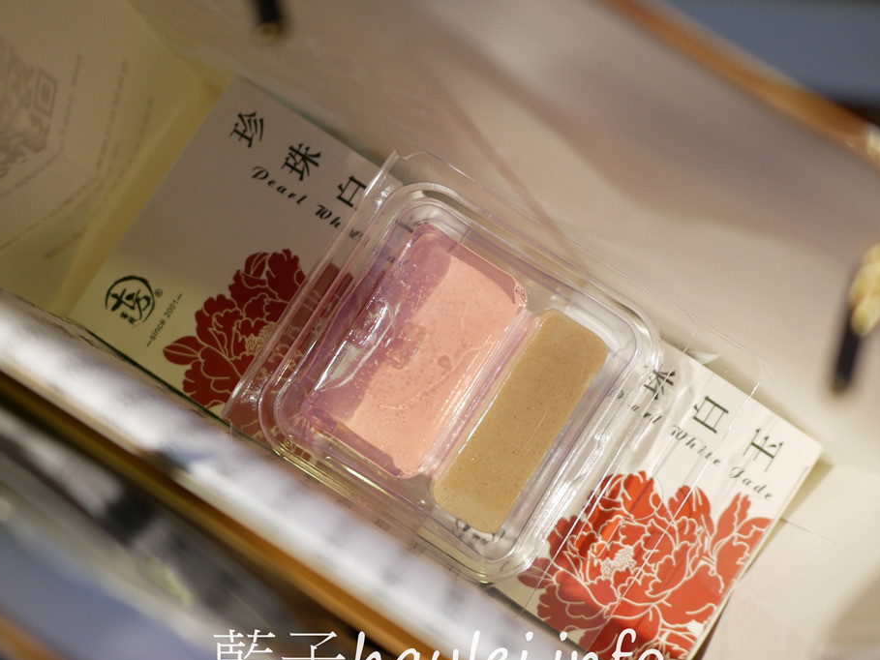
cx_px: 453
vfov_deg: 43.0
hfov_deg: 55.3
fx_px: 839
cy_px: 340
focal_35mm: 33
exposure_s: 1/125
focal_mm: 15
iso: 200
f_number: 1.7
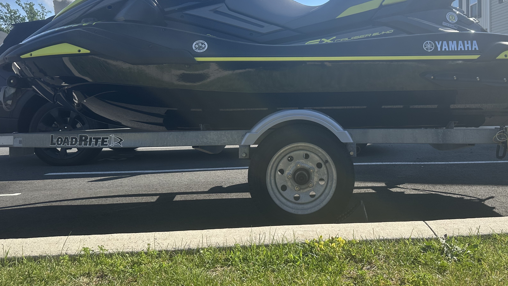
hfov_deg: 59.0
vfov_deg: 35.3
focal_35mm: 33
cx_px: 306
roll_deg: +0.3
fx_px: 445
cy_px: 93
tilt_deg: -1.5
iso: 80
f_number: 1.78
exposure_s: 1/3356
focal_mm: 6.86
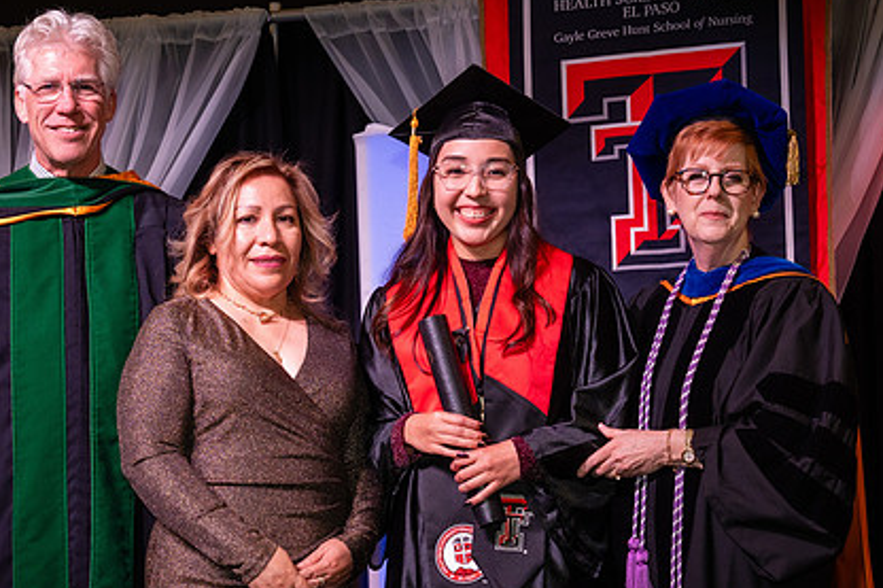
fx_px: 2207
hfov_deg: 22.6
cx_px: 403
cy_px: 348
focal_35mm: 90
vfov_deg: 15.2
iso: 1250
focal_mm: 51
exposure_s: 1/160
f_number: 5.6
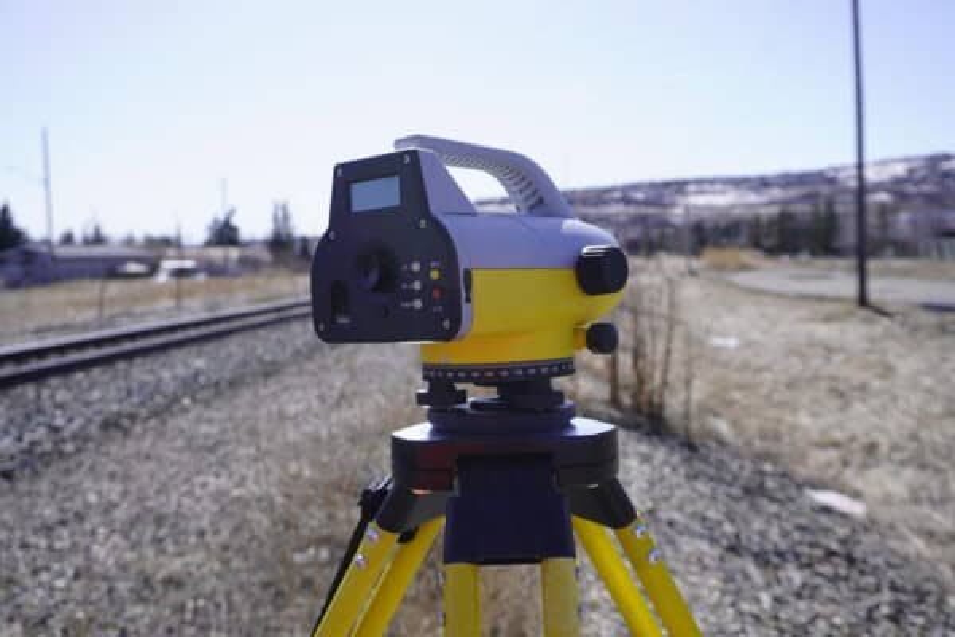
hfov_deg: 57.2
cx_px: 478
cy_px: 318
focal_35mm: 33
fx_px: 875
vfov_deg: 40.0
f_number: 5
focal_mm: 22
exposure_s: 1/500
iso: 100
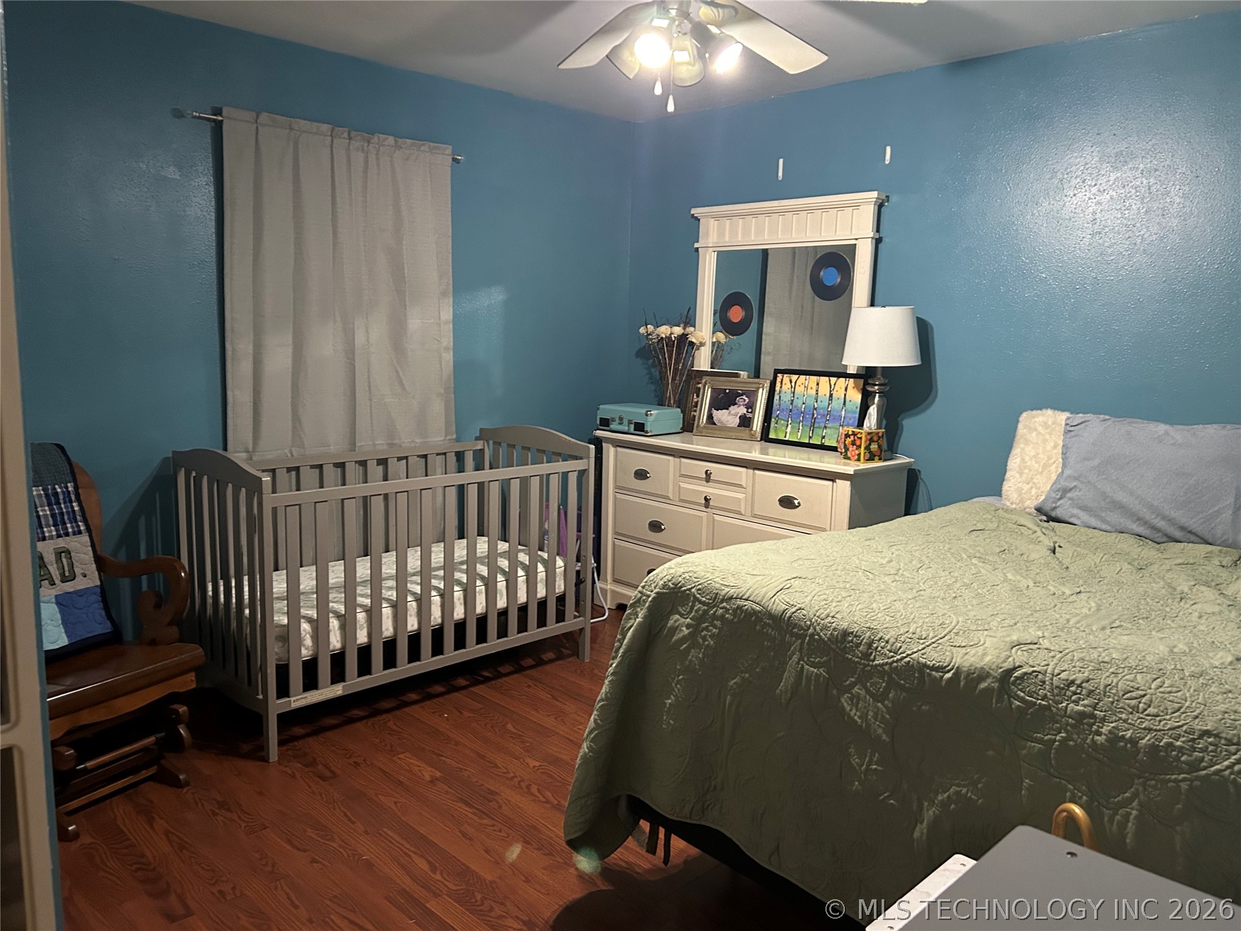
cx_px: 620
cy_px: 466
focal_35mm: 26
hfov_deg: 67.3
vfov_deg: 53.1
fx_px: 932
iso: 500
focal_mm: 5.7
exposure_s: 1/30
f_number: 1.5
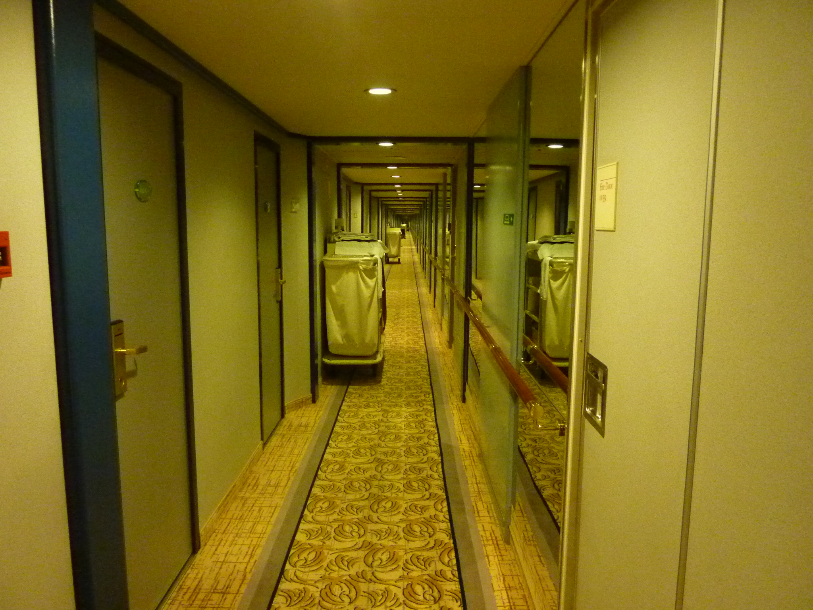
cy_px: 305
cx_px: 406
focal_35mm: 25
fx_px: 587
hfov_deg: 69.4
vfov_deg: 54.9
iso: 800
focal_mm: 4.1
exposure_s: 1/13
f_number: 3.3
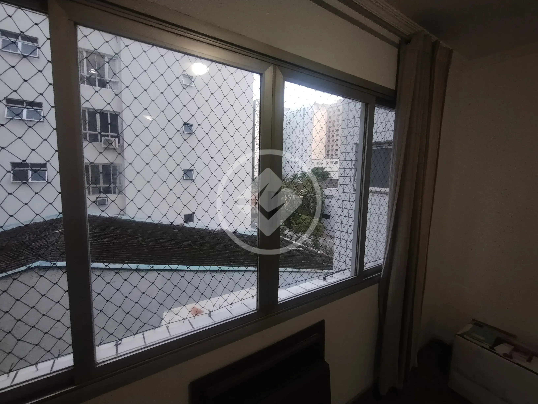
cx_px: 269
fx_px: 249
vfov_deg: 78.1
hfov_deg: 94.5
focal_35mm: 16
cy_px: 202
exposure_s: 1/40
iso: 266
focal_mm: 1.66
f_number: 2.2
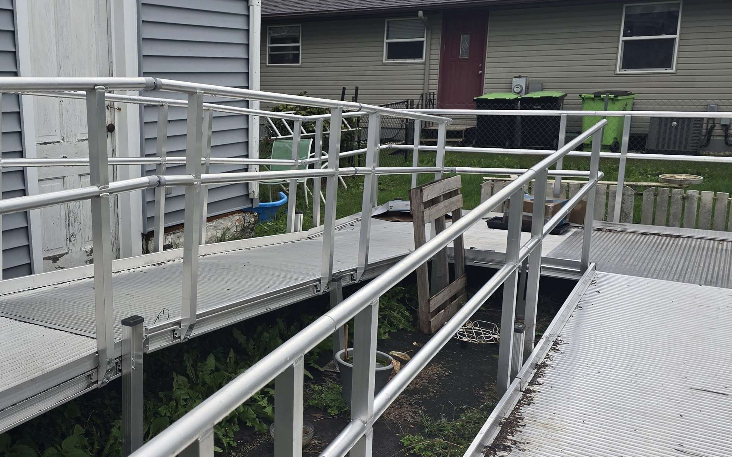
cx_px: 203
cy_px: 264
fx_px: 758
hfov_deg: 49.9
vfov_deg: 33.5
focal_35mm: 38
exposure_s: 1/180
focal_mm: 6.3
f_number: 1.7
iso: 12
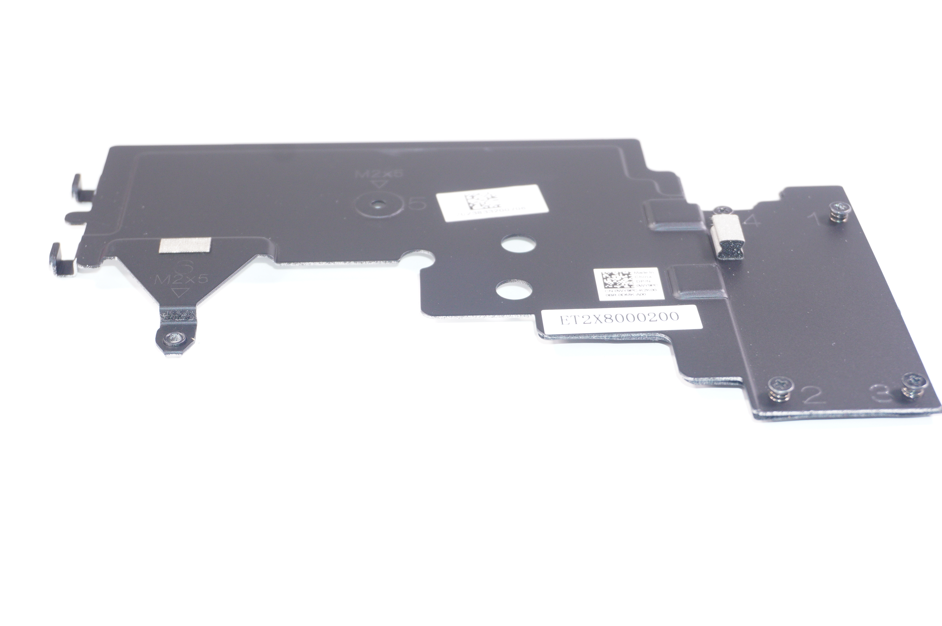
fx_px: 1529
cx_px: 471
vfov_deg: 23.1
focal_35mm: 58
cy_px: 313
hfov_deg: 34.2
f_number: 6.3
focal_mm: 39
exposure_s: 1/125
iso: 640
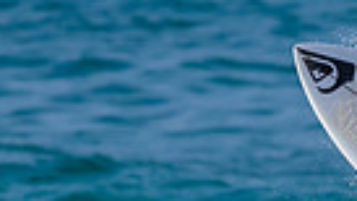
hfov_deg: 0.4
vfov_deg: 0.2
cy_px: 402
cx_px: 769
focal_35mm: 4876
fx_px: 46148
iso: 220
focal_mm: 800
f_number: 6.3
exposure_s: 1/2000
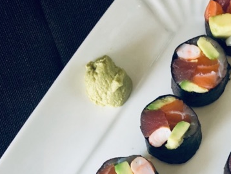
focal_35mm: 63
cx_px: 187
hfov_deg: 29.9
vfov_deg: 22.3
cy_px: 182
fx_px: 421
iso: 32
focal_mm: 4
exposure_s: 1/30
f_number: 1.8
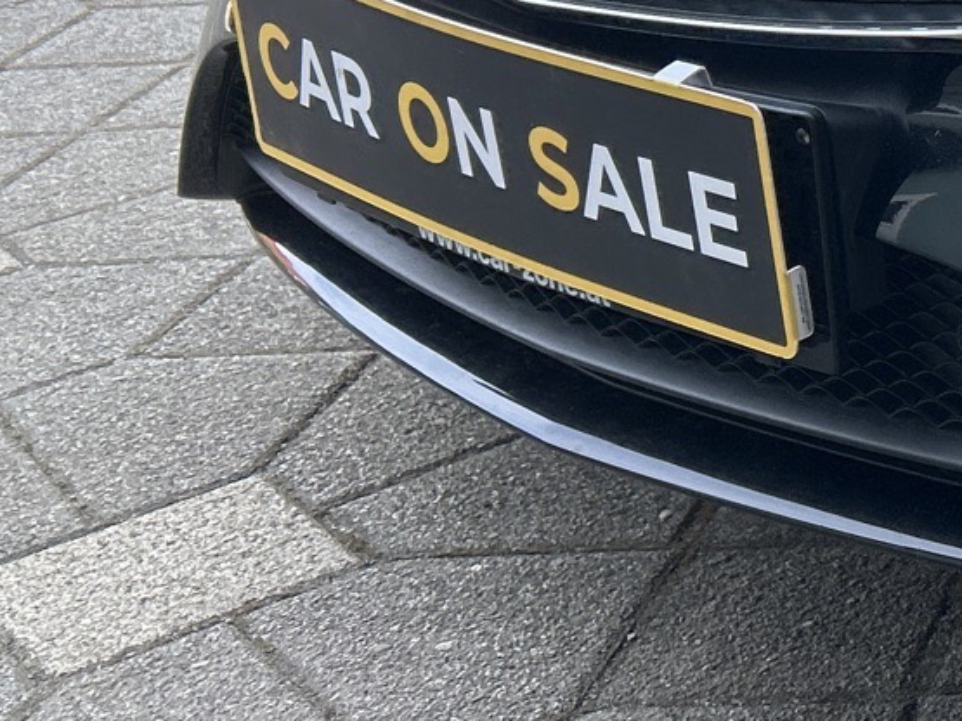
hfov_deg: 18.1
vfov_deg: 15.7
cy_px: -170
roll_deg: +3.0
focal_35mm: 90
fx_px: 2501
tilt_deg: -12.6
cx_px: 1631
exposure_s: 1/700
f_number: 1.5
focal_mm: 5.7
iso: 50
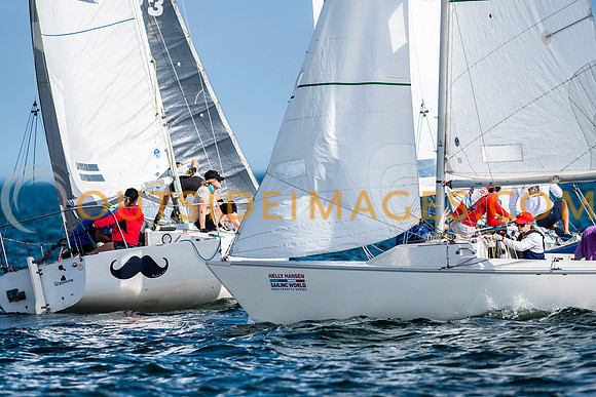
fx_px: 7451
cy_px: 198
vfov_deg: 3.1
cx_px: 298
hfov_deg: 4.6
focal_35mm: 450
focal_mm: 300
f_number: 5
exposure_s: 1/3200
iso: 200
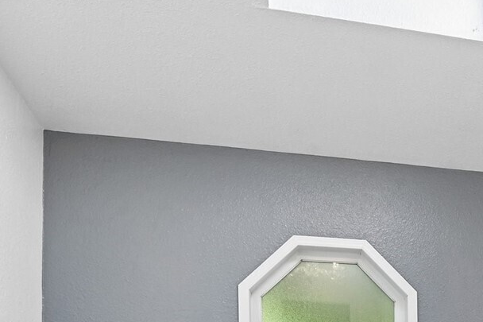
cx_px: 553
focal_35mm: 53
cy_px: 389
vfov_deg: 23.3
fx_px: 711
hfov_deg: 32.2
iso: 400
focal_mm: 19
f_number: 8
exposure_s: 1/100
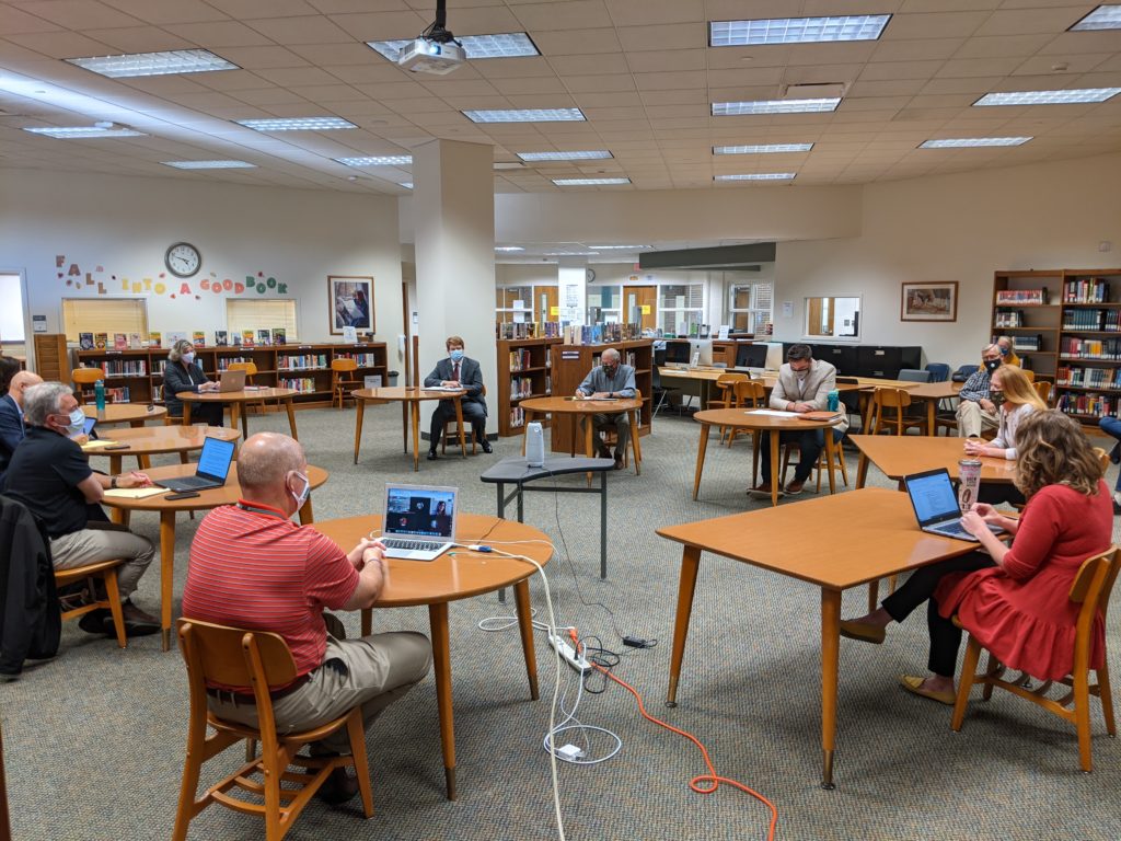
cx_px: 560
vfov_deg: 51.4
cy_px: 420
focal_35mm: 27
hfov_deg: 65.3
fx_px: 874
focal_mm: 4.44
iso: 75
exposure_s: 1/24
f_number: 1.8
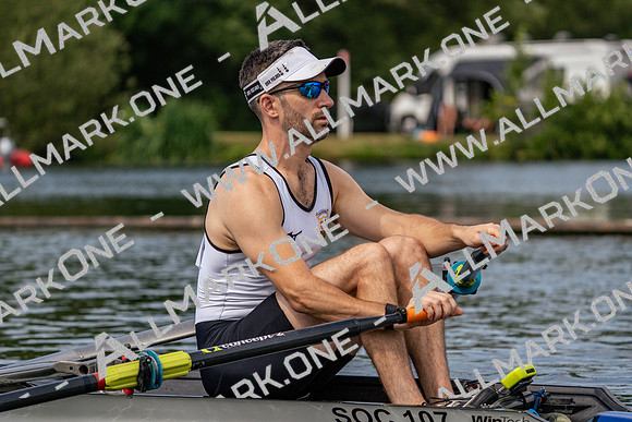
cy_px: 211
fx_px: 3512
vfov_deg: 6.9
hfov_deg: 10.3
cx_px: 316
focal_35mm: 200
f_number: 5.6
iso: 320
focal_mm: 200
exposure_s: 1/1600
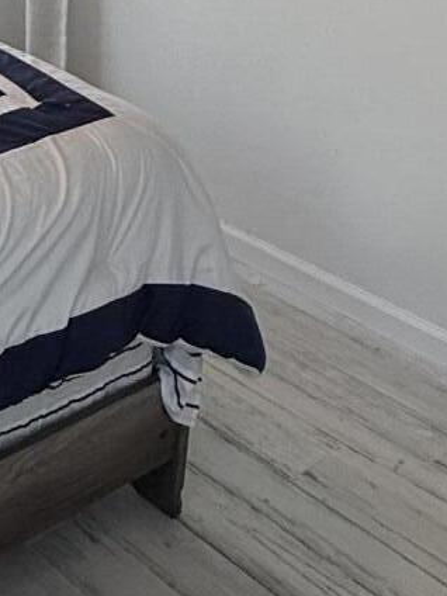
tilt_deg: -8.4
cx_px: -284
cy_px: -132
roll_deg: -1.1
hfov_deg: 18.7
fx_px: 1136
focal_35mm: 66
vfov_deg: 26.0
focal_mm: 2.22
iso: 64
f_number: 2.2
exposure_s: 1/289
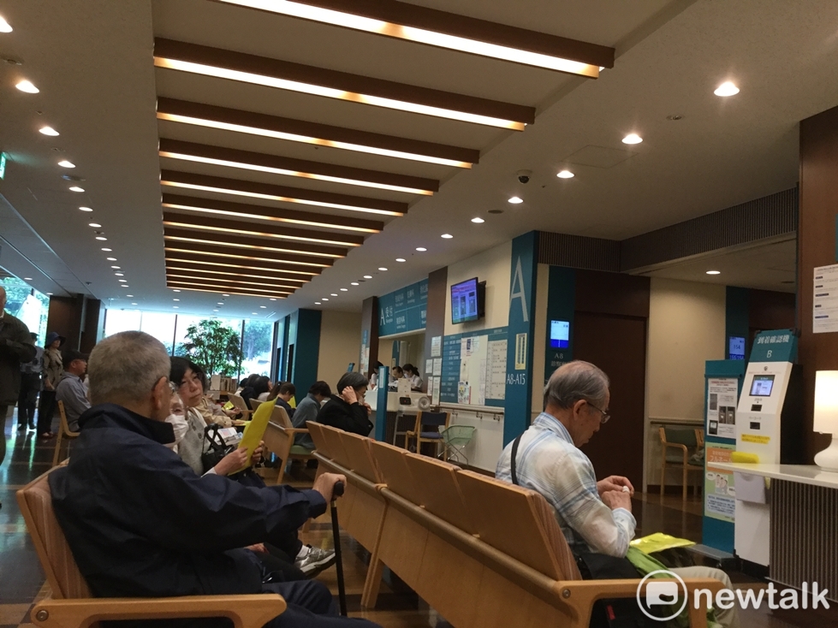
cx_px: 419
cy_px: 314
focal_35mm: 31
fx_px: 750
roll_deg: -2.8
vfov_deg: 45.4
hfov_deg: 58.4
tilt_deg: +4.8
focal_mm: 3.3
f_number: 2.4
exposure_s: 1/30
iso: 80
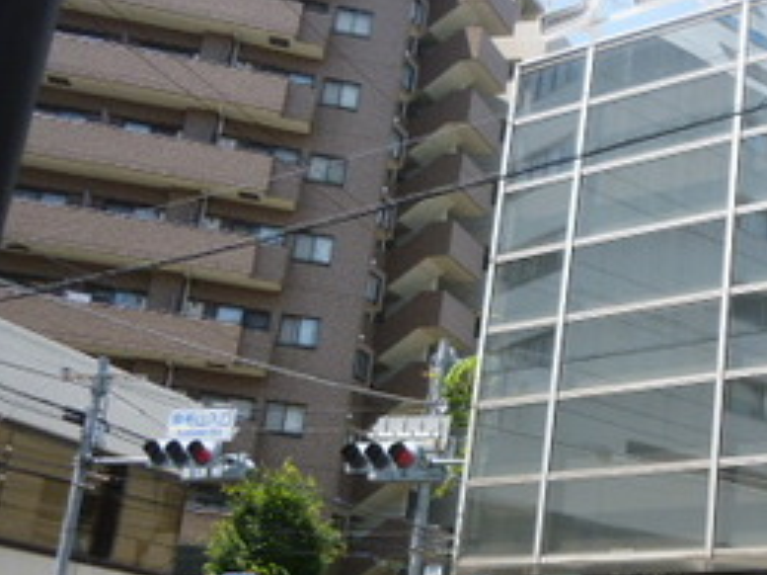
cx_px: 779
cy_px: 379
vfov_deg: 26.9
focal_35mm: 54
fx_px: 1196
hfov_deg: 32.5
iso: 100
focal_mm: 4.5
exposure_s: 1/500
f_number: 3.1
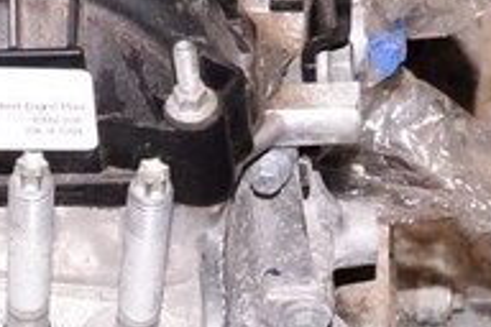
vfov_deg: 6.4
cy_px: 604
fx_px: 2837
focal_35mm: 208
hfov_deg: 9.8
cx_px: 28
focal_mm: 26
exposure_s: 1/160
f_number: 8
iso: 1600
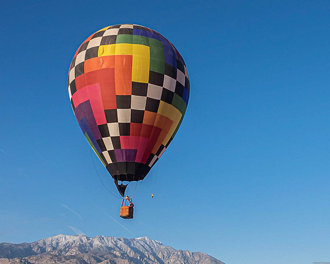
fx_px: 442
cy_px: 173
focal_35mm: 45
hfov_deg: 40.2
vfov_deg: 33.0
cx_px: 234
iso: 200
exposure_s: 1/210
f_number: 8
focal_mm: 18.5
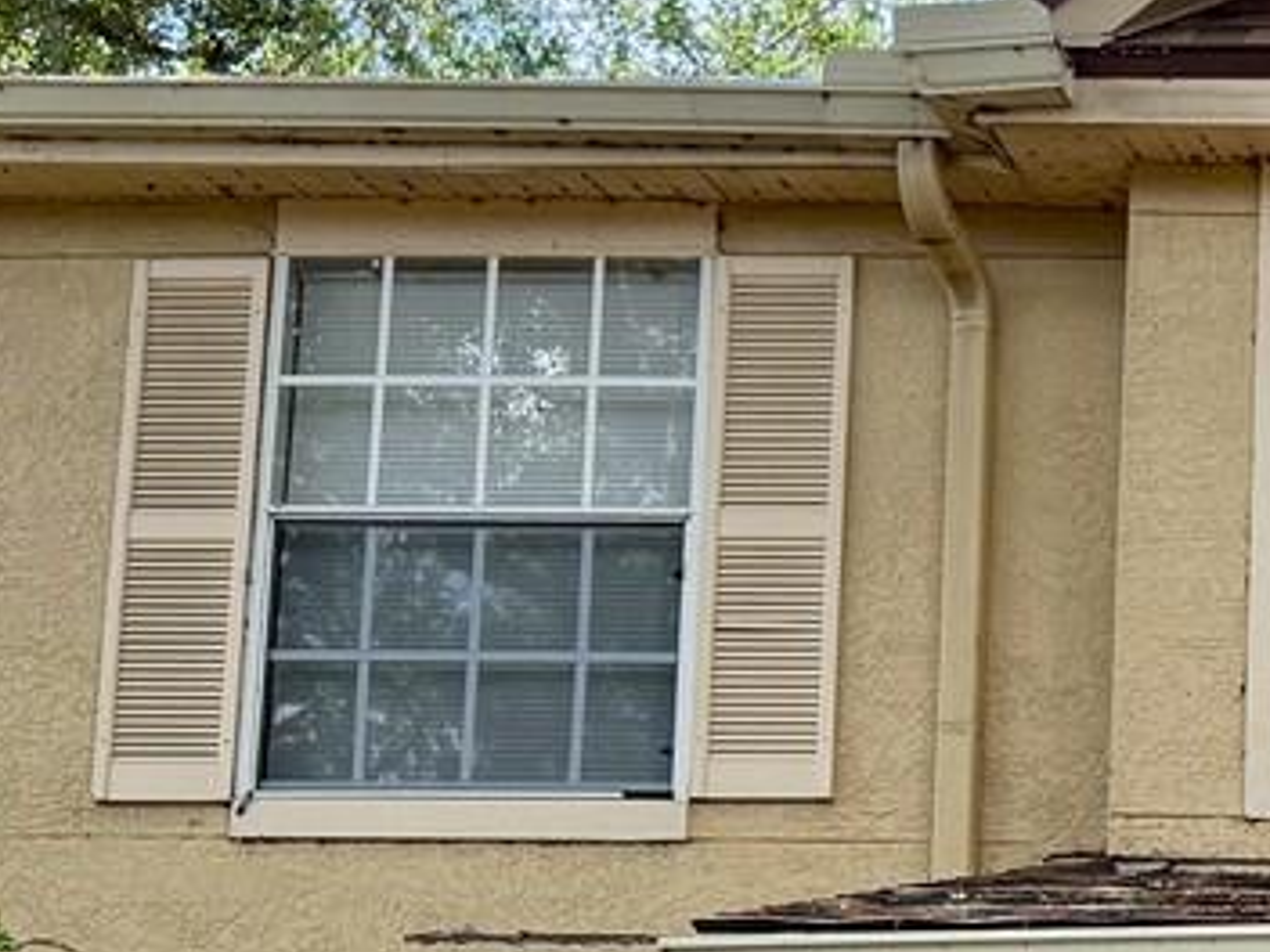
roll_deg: -0.1
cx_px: 1995
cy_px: 1039
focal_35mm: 109
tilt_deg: +9.4
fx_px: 3999
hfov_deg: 16.2
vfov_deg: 13.3
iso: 100
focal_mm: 6.76
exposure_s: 1/1075
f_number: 1.78
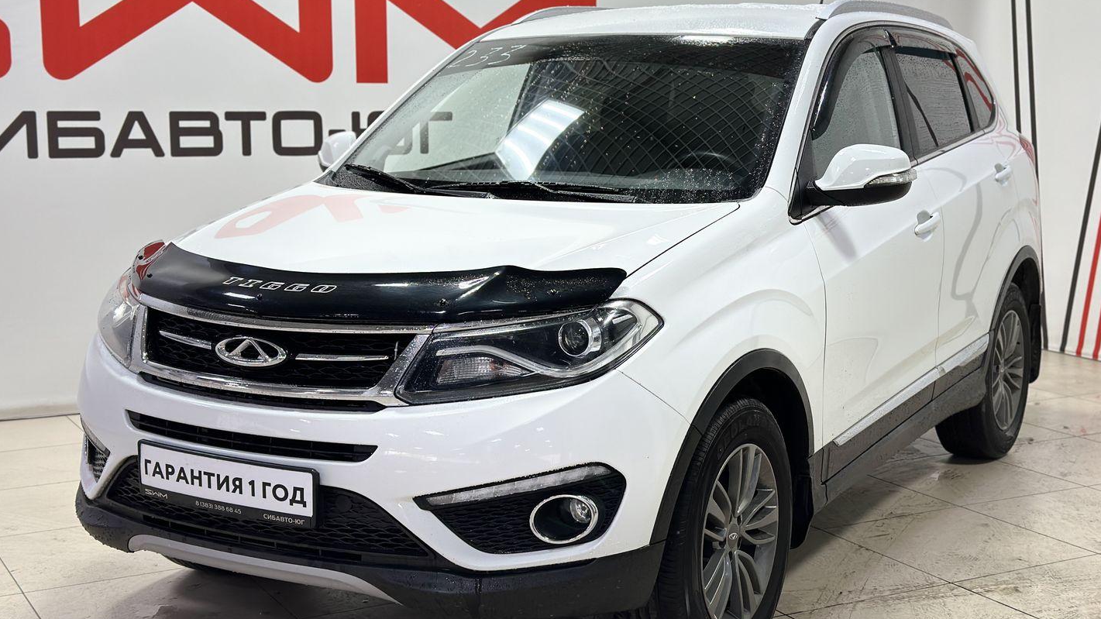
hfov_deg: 39.2
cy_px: 301
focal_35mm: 53
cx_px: 556
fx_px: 1547
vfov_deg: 22.6
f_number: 1.78
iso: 64
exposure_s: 1/100
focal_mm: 6.86
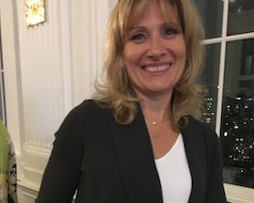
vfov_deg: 34.5
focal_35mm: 42
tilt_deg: -10.6
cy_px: 165
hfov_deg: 43.8
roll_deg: -0.1
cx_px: 139
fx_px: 316
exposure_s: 1/15
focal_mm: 4.15
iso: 500
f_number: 2.2
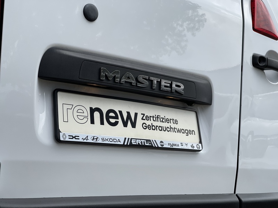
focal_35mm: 64
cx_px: 139
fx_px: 514
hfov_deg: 30.3
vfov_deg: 22.9
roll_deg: -4.6
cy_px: 104
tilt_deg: +5.4
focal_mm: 7.5
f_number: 2.2
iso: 32
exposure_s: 1/896
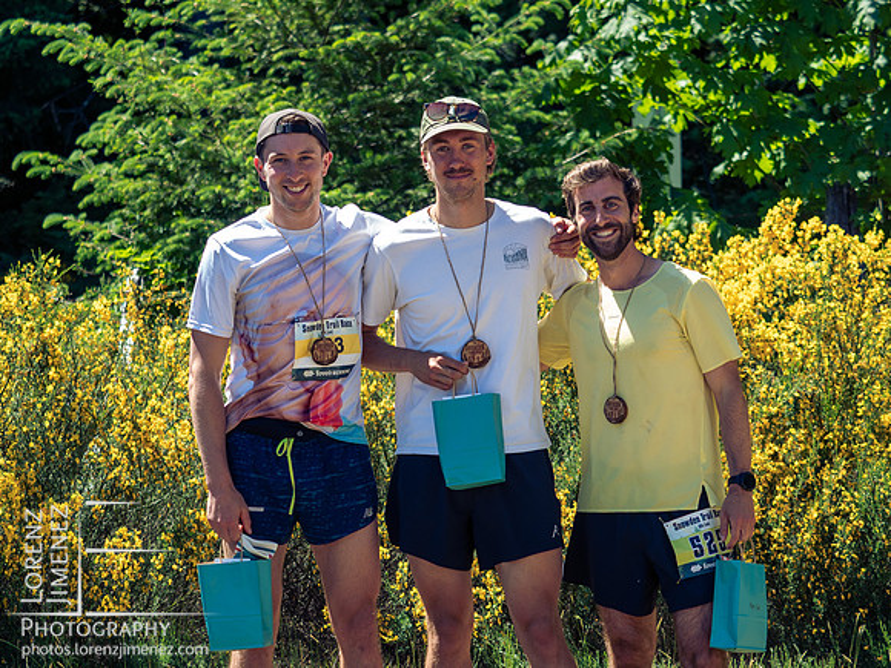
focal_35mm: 111
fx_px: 2859
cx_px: 446
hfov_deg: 17.7
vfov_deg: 13.3
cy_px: 305
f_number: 2.8
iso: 160
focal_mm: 50
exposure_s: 1/1000
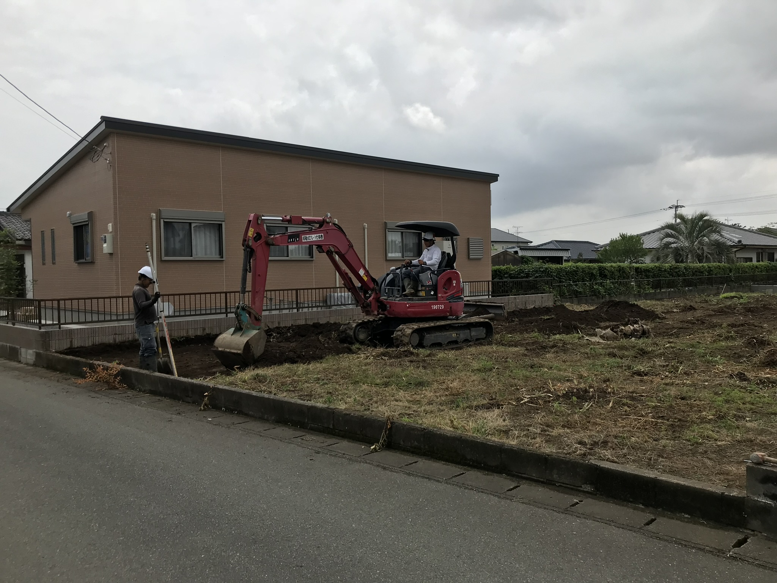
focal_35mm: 28
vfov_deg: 49.7
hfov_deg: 63.4
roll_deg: +0.2
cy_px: 292
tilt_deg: -1.4
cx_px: 388
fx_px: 628
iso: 20
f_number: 1.8
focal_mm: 3.99
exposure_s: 1/2740
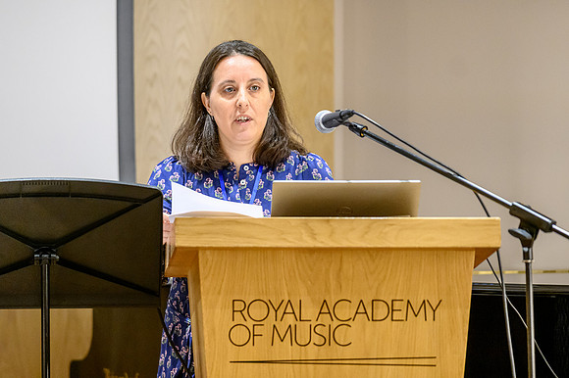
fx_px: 3571
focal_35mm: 226
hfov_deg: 9.1
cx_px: 284
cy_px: 189
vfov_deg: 6.1
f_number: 2.8
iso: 3200
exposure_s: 1/125
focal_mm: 150
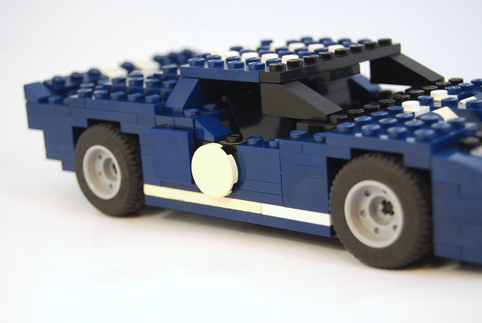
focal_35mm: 82
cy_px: 162
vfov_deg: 16.6
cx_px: 241
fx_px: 1106
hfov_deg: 24.6
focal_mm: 55
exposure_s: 1/60
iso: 200
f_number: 5.6
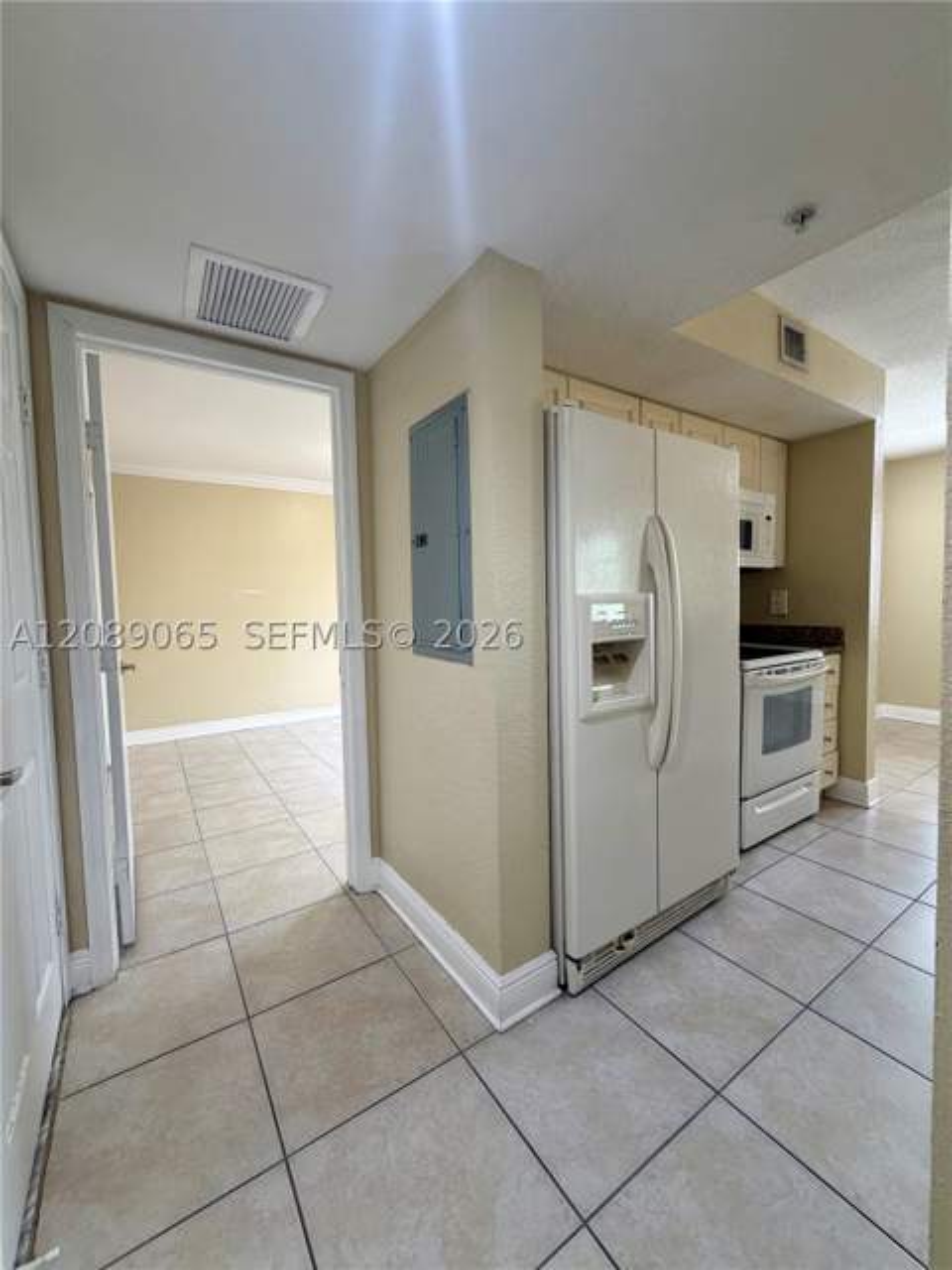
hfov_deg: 85.7
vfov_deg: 102.1
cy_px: 635
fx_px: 513
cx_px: 476
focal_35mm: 14
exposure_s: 1/60
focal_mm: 2.22
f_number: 2.2
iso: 200
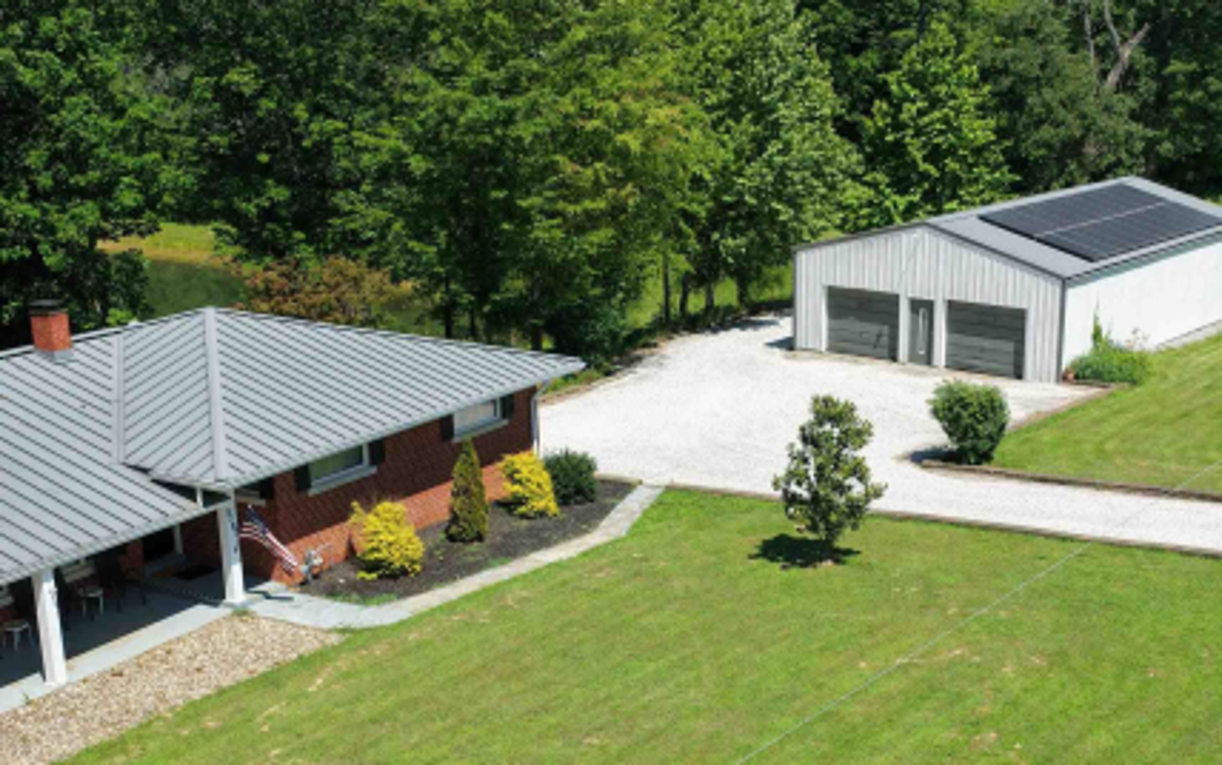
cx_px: 768
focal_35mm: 50
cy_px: 599
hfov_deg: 40.0
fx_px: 1666
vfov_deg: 25.5
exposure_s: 1/800
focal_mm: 14.45
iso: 100
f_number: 2.8
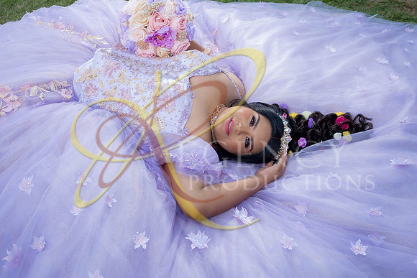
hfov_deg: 61.9
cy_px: 139
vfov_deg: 43.6
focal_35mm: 30
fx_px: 348
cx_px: 208
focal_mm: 20
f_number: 2.8
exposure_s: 1/640
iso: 125
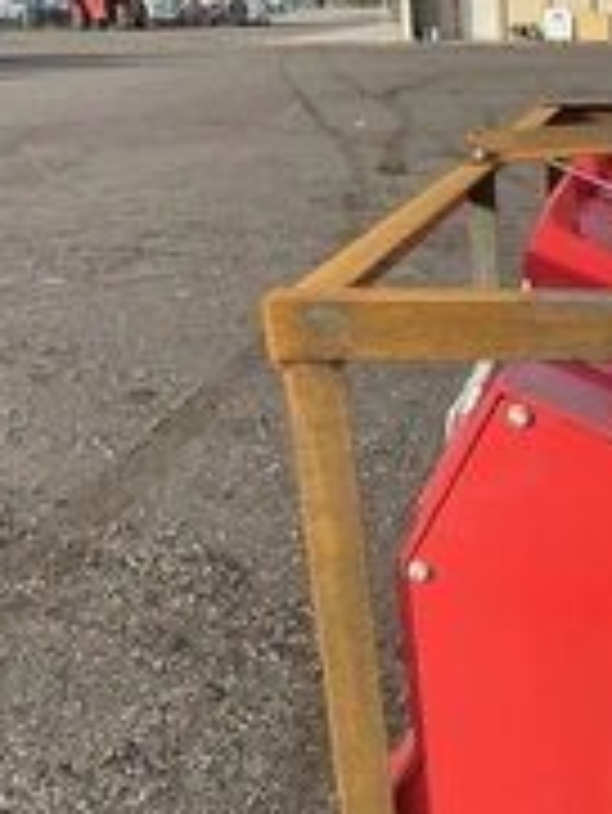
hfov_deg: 21.5
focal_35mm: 64
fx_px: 1507
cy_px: 657
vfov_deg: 29.5
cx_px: 716
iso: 25
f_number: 1.8
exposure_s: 1/519
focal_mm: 3
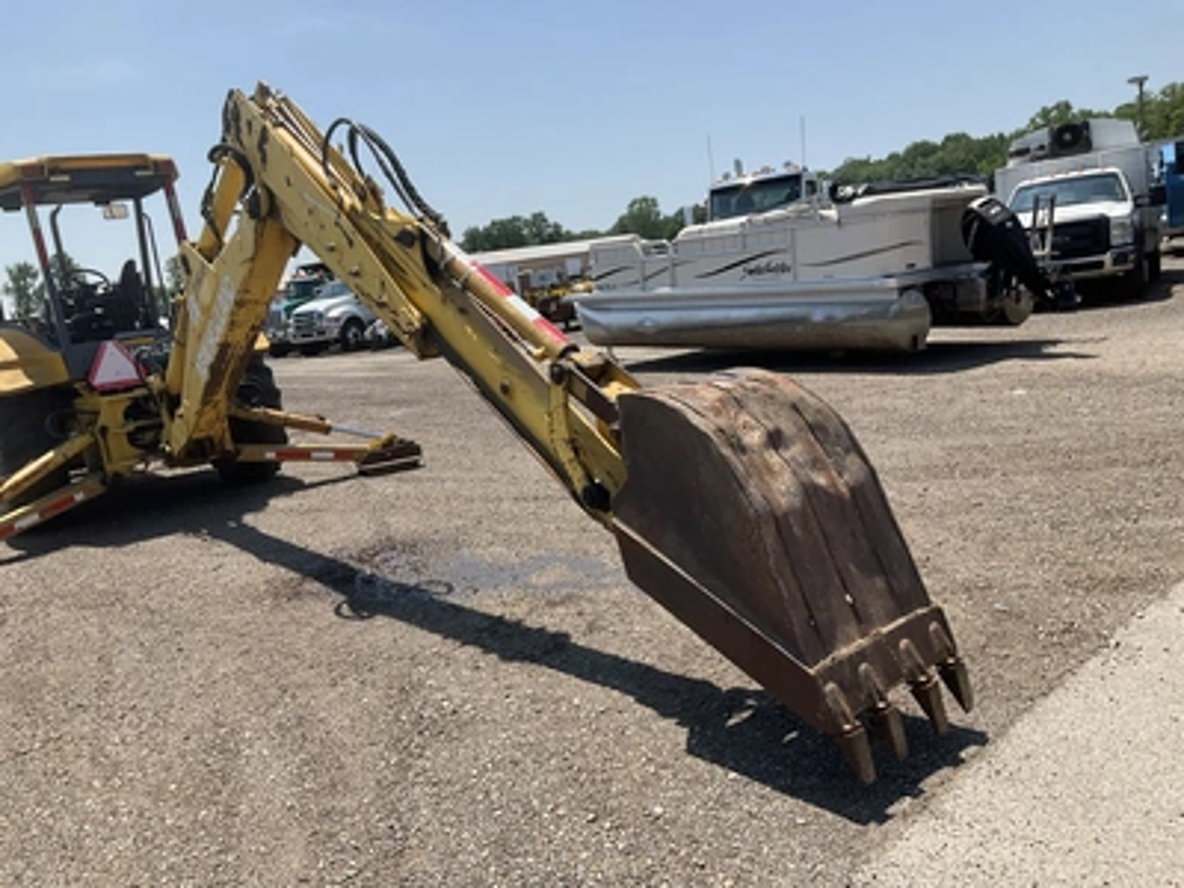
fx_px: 992
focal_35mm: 29
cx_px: 592
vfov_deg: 48.2
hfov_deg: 61.7
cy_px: 444
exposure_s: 1/1786
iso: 25
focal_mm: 3
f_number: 1.8
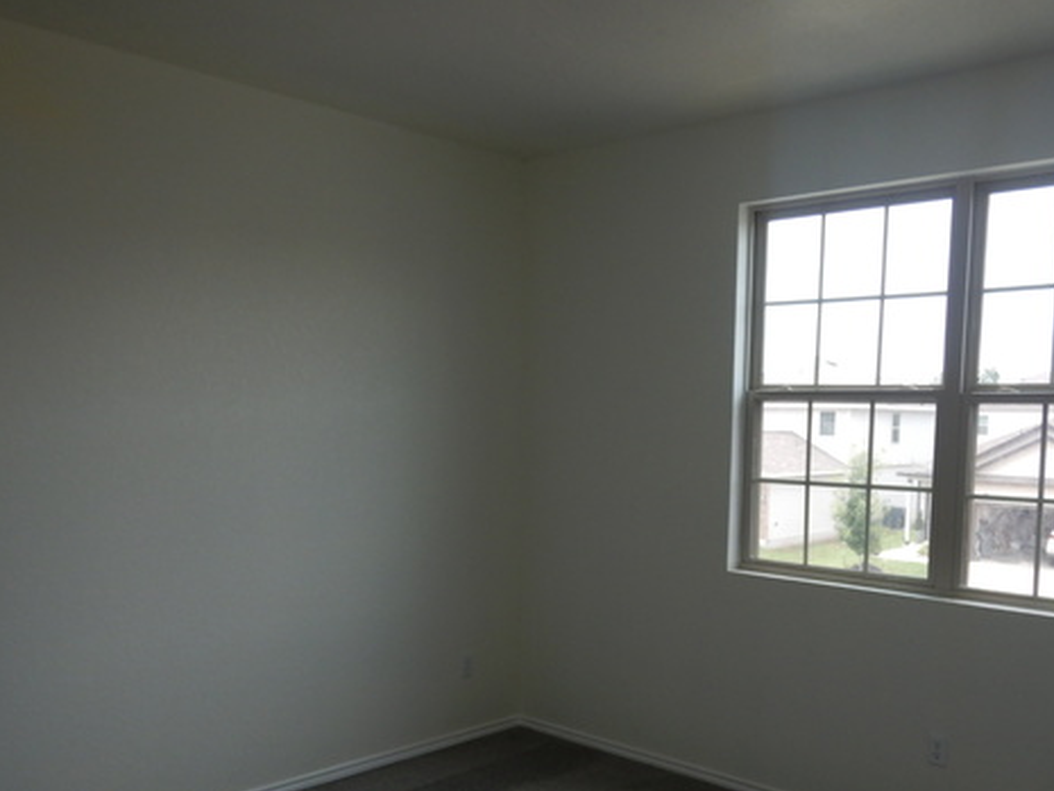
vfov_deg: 42.5
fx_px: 1005
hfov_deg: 55.0
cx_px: 630
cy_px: 517
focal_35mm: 33
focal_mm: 4.3
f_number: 2.8
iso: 125
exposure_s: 1/200
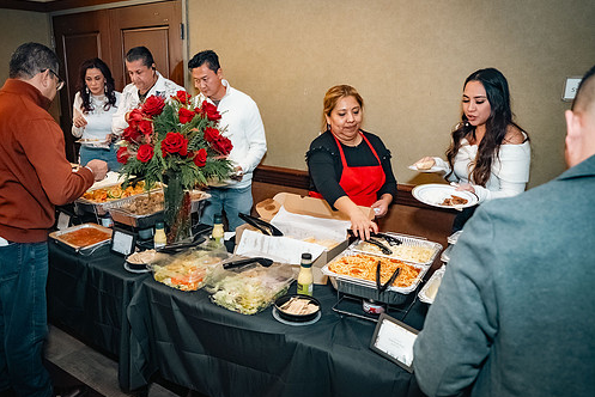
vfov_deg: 46.5
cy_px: 203
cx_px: 249
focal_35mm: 28
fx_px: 463
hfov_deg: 65.0
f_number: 3.5
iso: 1600
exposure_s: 1/100
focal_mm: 24
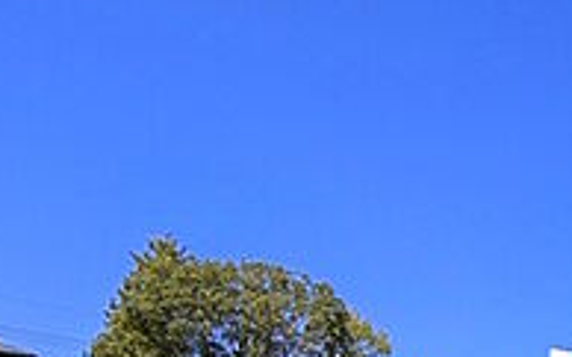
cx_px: 793
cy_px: 537
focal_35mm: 46
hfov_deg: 30.8
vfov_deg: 22.7
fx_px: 717
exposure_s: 1/1605
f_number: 2.2
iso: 48
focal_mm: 1.83
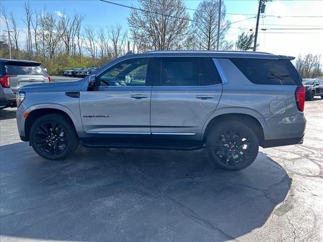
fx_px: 243
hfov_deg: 67.3
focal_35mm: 26
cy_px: 121
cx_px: 162
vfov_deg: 53.1
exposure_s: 1/965
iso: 50
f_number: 1.5
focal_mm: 5.7
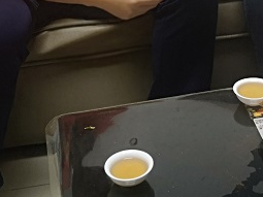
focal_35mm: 94
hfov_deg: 20.7
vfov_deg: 14.8
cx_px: 197
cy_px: -86
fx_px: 714
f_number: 1.8
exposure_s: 1/33.3
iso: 160
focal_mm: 3.95
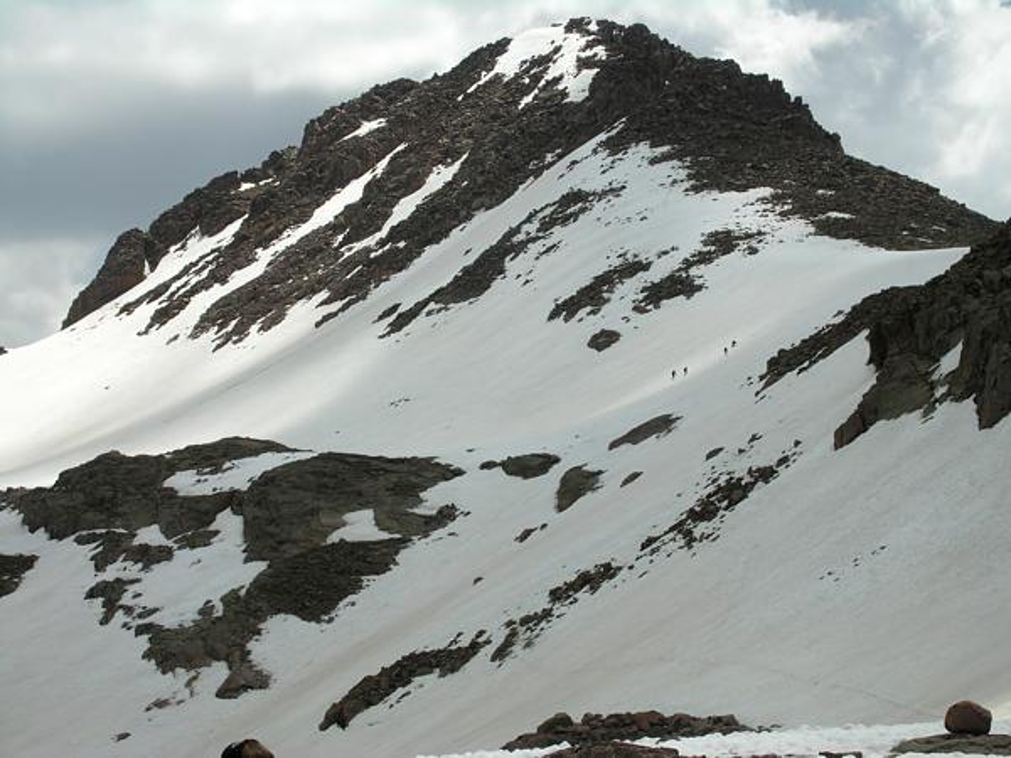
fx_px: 2483
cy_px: 379
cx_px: 506
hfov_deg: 23.0
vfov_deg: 17.4
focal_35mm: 85
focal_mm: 21.6
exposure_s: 1/220
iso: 50
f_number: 7.7
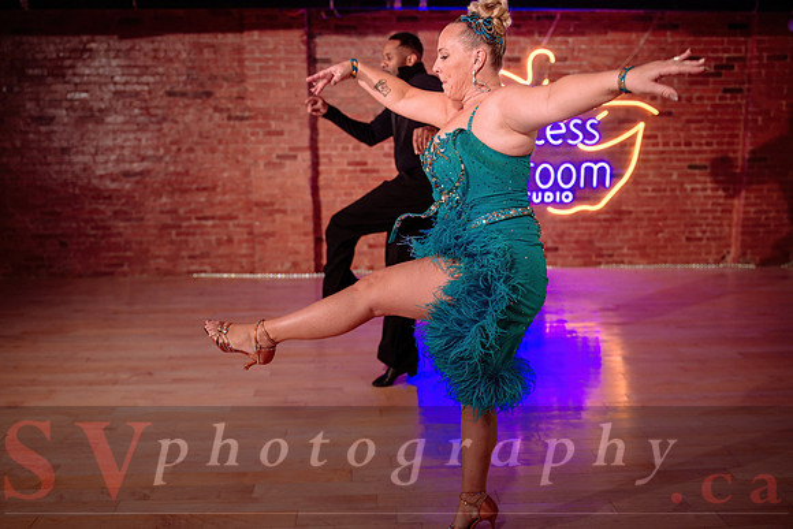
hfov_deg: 61.9
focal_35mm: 30
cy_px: 264
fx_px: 661
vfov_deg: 43.6
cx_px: 396
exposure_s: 1/400
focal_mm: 30
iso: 800
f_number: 2
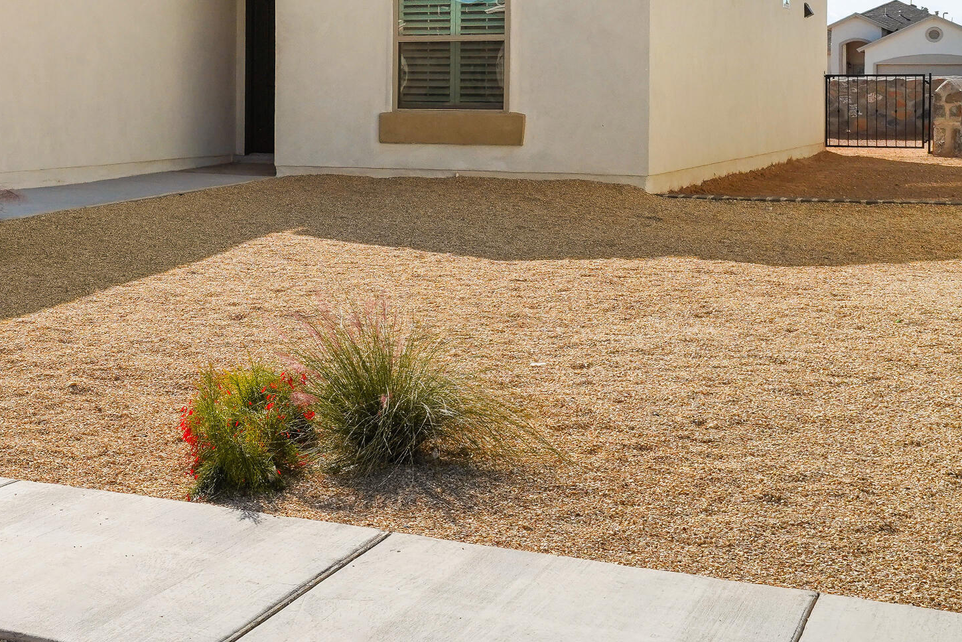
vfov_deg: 22.3
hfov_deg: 30.6
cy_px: 133
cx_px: -33
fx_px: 1603
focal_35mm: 60
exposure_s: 1/320
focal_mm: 29
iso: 640
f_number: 11
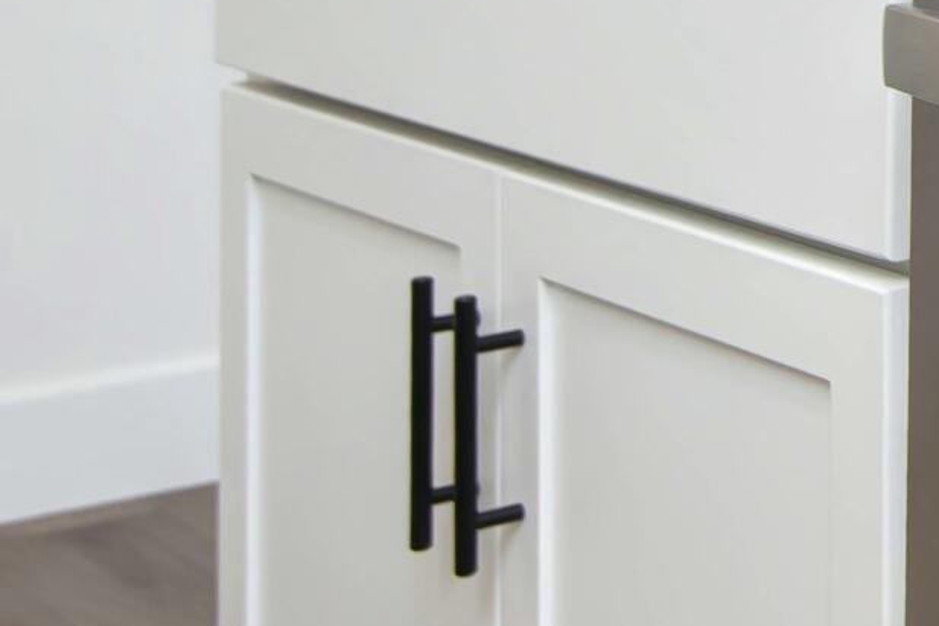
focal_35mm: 107
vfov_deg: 12.1
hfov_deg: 14.7
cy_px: -374
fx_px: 2790
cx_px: 2015
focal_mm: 22
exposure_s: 1/50
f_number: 6.3
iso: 400
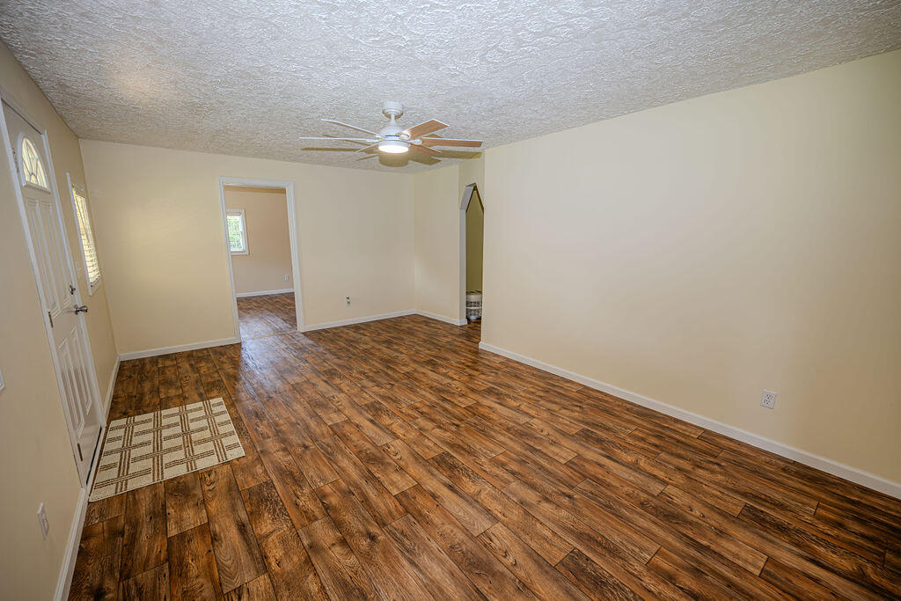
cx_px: 450
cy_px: 300
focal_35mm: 15
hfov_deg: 101.2
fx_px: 370
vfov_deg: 78.1
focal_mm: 14
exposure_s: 1/200
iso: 1000
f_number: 4
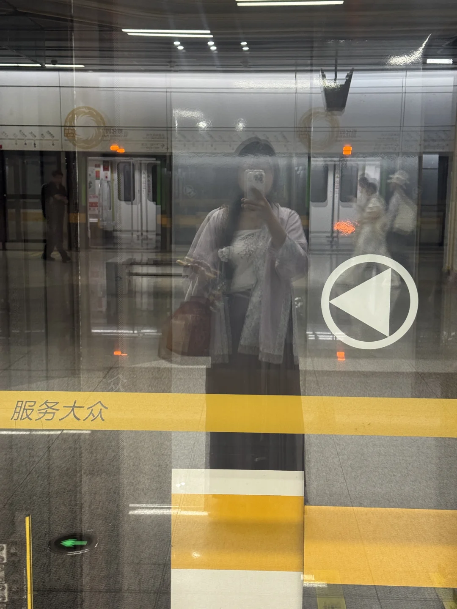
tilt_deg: -7.9
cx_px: 228
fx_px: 845
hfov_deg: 30.3
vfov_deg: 39.7
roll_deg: -1.2
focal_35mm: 48
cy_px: 304
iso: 250
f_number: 1.78
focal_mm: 6.76
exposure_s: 1/33
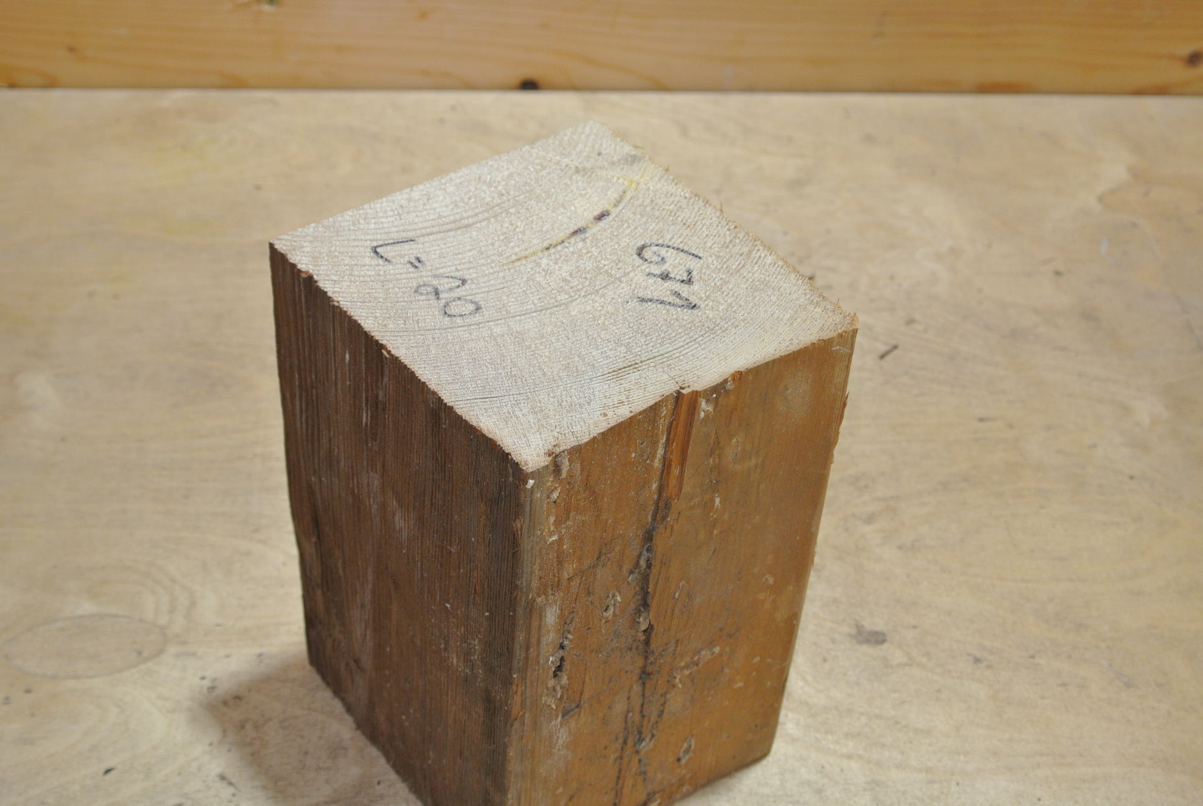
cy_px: 403
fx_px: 1706
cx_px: 602
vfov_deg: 26.6
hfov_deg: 38.8
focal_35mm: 51
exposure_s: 1/60
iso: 250
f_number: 4.8
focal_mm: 18.9
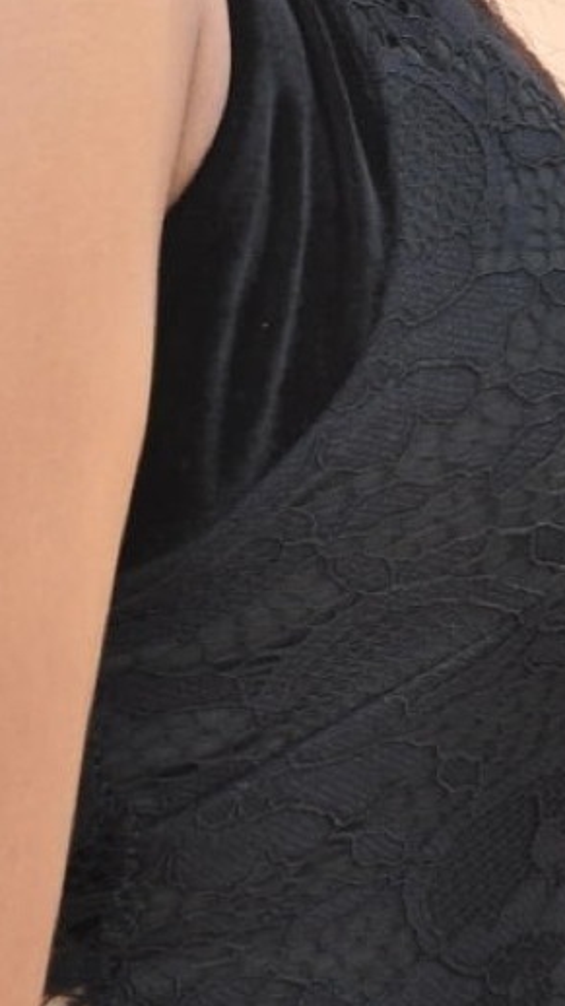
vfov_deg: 3.8
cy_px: -218
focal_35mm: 575
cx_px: -206
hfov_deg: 2.1
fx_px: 15325
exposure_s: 1/125
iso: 400
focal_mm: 105
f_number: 6.3
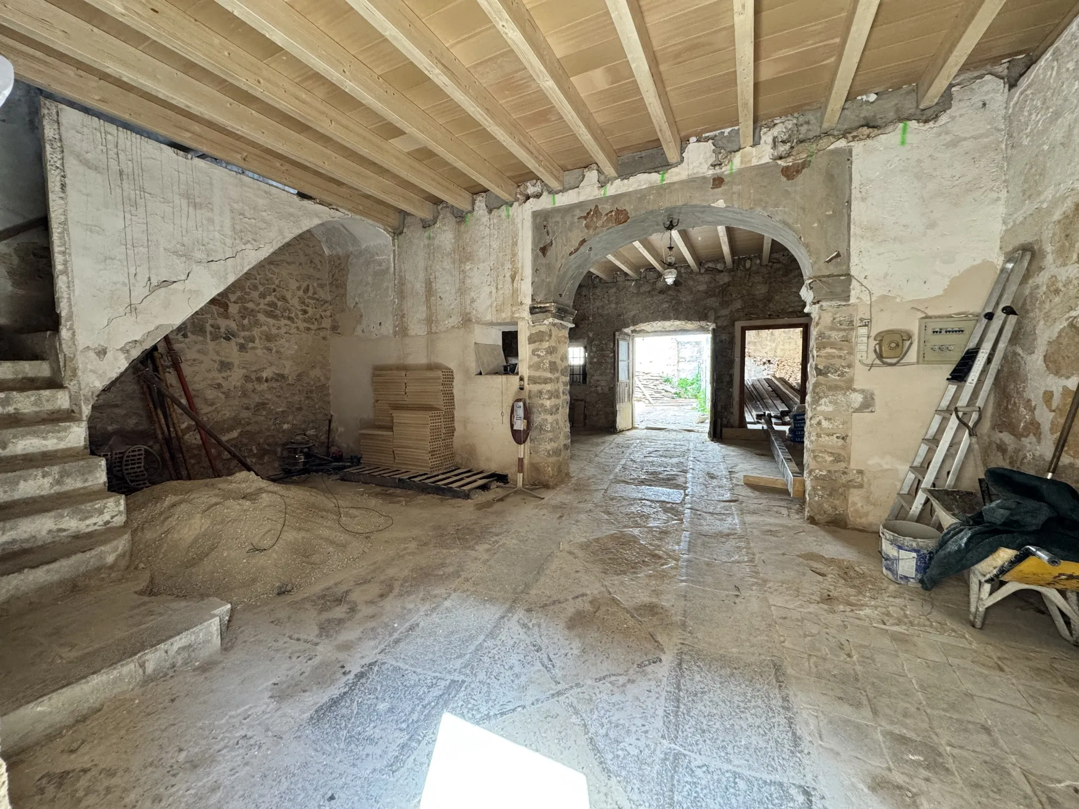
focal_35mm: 14
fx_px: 436
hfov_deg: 102.1
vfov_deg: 85.7
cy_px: 404
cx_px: 540
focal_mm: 2.22
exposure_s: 1/99
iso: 250
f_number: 2.2
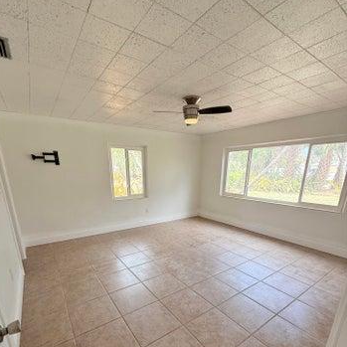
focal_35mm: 17
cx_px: 169
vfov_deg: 81.5
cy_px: 228
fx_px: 193
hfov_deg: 84.0
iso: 64
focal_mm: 2.22
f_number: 2.2
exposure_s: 1/205
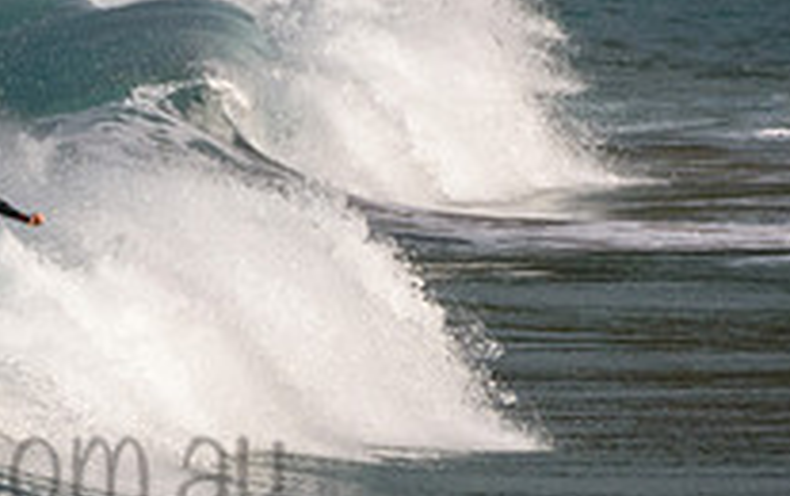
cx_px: -118
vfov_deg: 0.6
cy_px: 422
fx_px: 46115
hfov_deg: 1.0
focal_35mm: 2139
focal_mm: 500
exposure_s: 1/2000
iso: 1100
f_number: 5.6
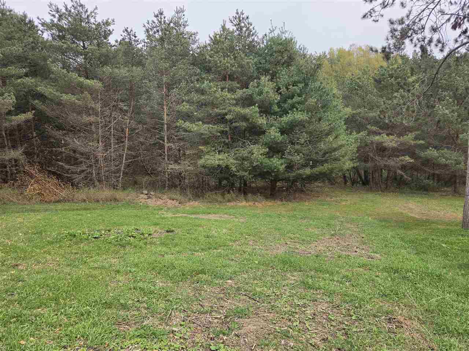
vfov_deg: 58.9
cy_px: 176
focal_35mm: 23
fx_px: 312
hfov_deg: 73.9
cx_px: 234
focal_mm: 5.4
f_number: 1.8
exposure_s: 1/1663
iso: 80
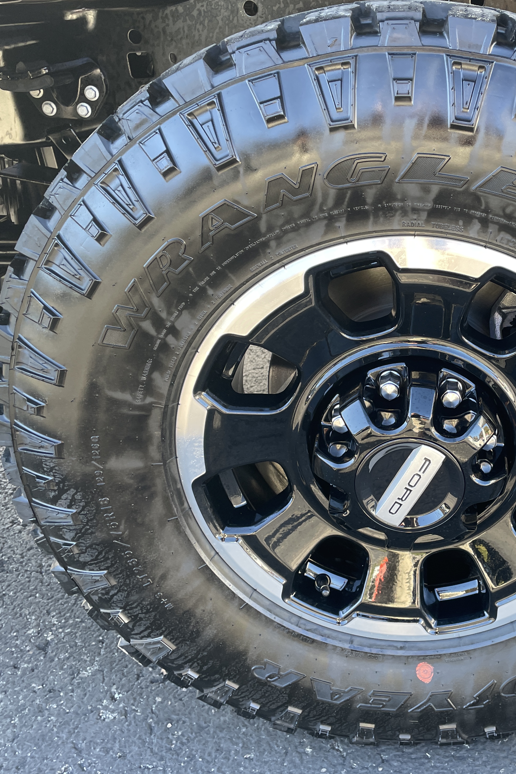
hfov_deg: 34.5
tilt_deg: -26.6
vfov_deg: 51.9
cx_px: 434
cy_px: 383
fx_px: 795
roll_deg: +2.9
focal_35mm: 37
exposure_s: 1/121
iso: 64
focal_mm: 4.2
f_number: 1.6
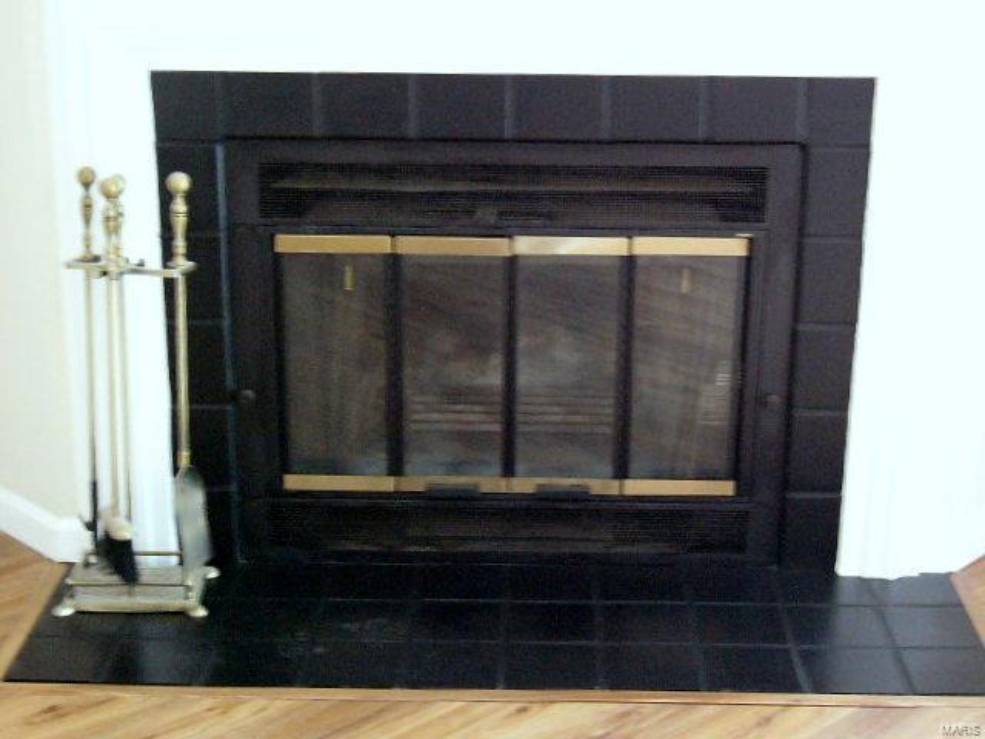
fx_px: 1707
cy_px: 370
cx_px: 492
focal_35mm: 60
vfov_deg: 24.4
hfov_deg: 32.2
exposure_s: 1/8
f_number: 3.7
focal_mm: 10
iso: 400
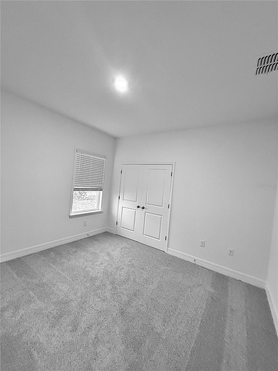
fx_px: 150
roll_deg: -4.9
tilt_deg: +0.6
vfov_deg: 102.1
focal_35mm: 14
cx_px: 139
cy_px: 186
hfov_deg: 85.7
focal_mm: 2.22
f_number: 2.2
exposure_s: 1/120
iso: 400
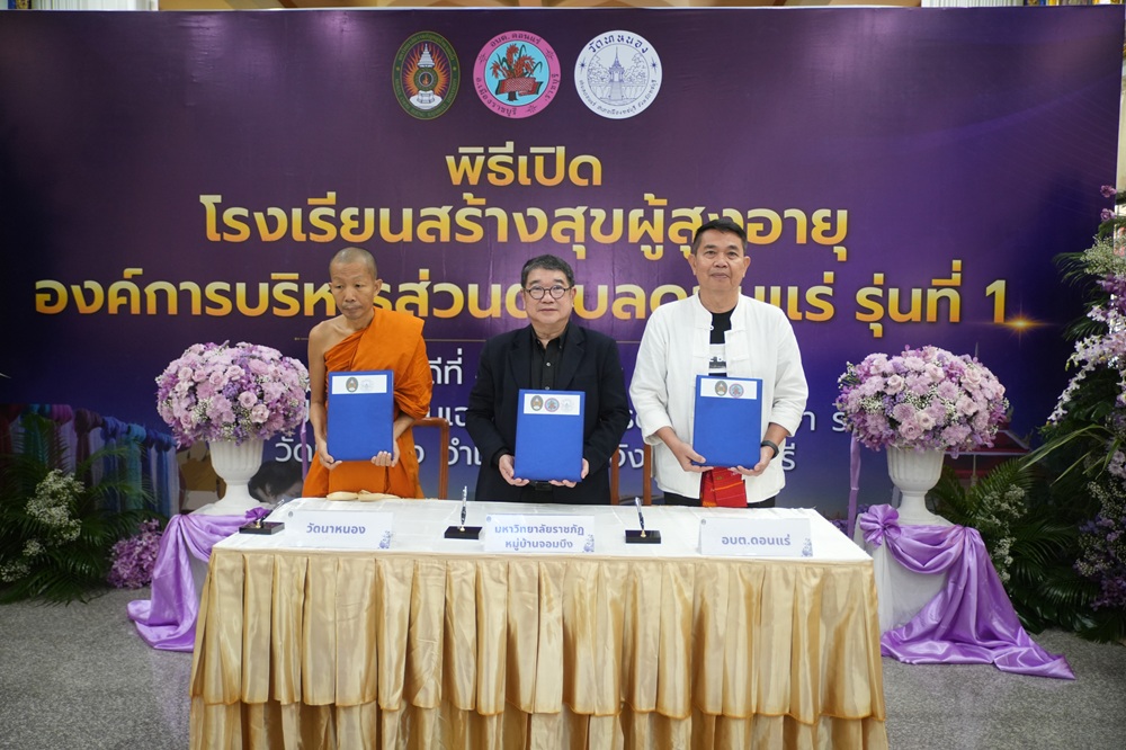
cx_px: 563
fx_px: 2189
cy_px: 375
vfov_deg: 19.4
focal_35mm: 70
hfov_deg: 28.9
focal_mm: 70
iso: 2000
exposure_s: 1/200
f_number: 2.8
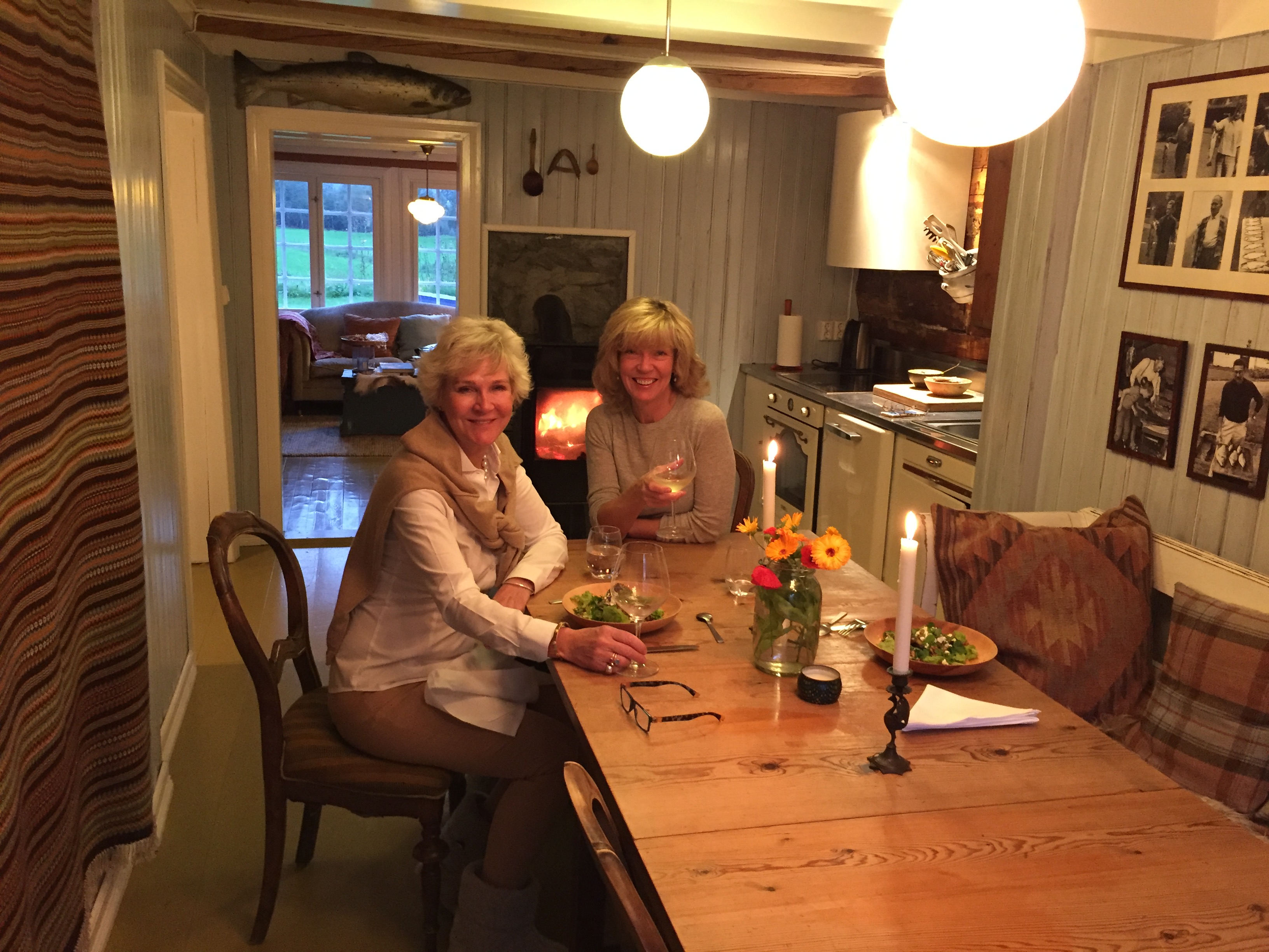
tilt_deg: -12.7
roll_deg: -1.8
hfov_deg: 61.7
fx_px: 1063
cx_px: 634
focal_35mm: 29
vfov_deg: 48.2
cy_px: 476
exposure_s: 1/17
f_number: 2.2
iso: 250
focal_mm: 4.15
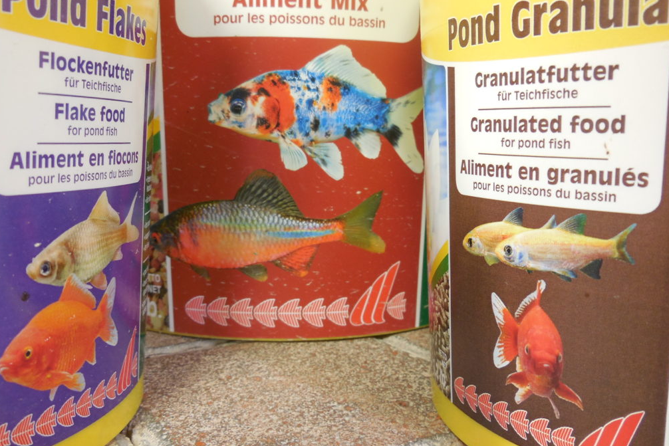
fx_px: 669
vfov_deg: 36.9
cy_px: 225
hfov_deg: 53.1
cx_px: 331
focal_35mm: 36
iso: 125
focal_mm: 6.1
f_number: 3.4
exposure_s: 1/3
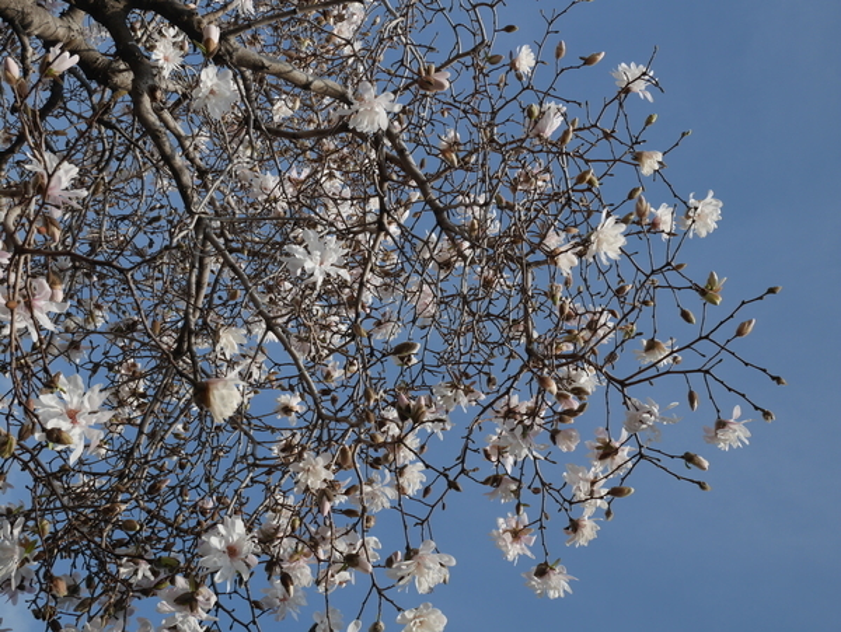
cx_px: 420
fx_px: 1070
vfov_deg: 32.9
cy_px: 316
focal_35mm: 44
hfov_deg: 42.9
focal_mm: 22
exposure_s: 1/400
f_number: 9
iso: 200
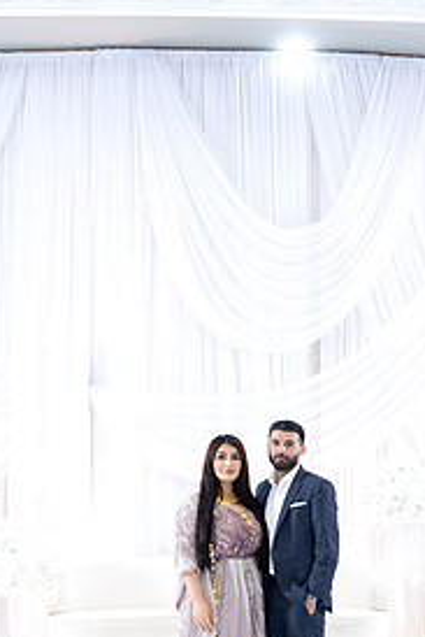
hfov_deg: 29.2
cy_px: 507
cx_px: 260
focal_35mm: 46
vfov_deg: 41.0
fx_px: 813
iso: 400
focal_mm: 28
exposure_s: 1/160
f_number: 2
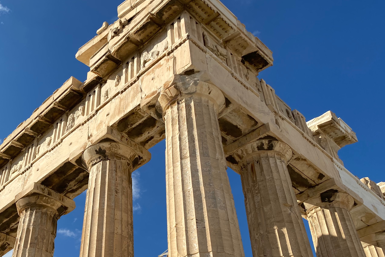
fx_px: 460
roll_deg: -2.4
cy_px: 177
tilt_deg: +35.8
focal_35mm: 43
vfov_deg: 30.9
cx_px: 106
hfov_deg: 44.2
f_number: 1.8
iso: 32
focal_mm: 4.25
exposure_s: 1/4274
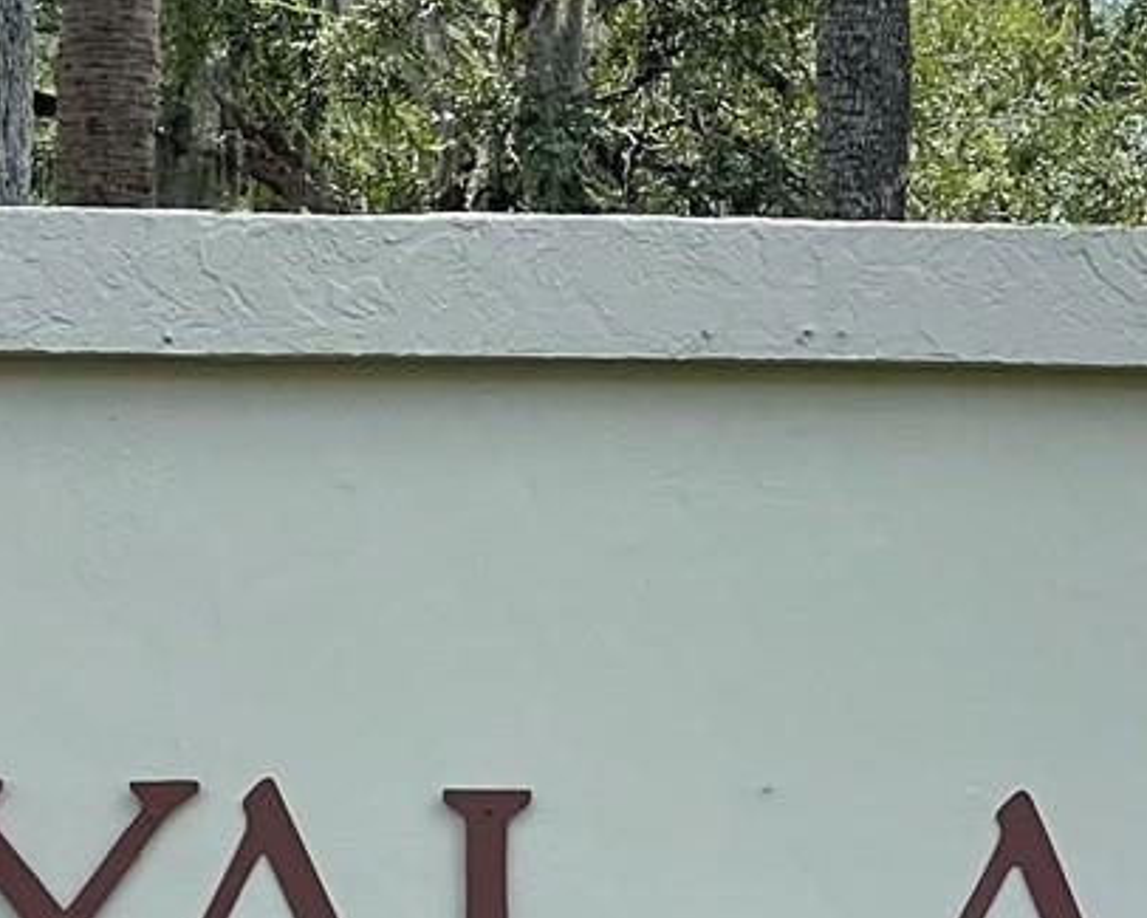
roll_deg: -0.9
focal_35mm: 200
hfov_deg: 9.6
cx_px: 808
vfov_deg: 7.6
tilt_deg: -3.2
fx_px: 6791
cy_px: 1234
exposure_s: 1/466
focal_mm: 6
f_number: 2
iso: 25
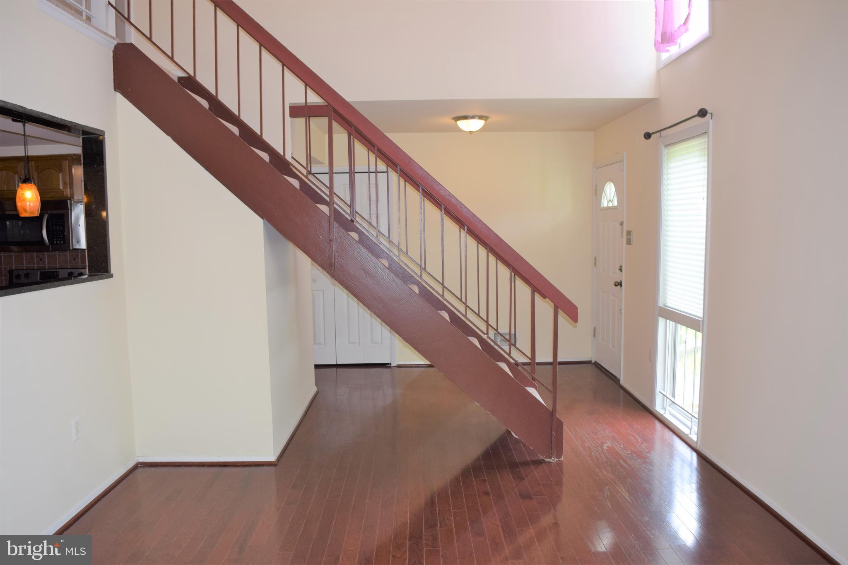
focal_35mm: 27
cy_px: 282
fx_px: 636
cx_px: 424
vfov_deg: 47.9
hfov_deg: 67.4
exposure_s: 1/125
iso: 250
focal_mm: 18
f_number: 5.6
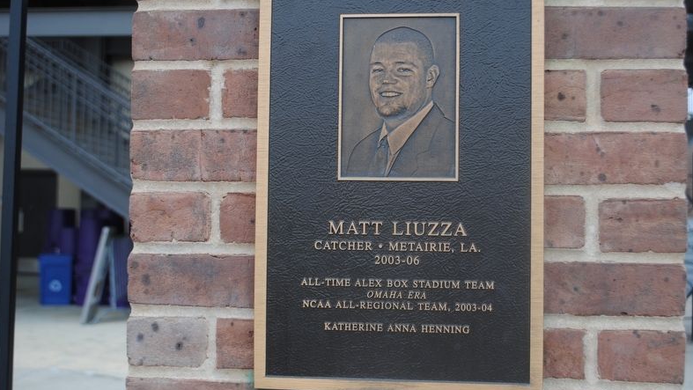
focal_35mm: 48
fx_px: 882
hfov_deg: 42.9
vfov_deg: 24.9
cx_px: 347
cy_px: 179
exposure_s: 1/125
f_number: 5.6
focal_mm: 30
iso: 100
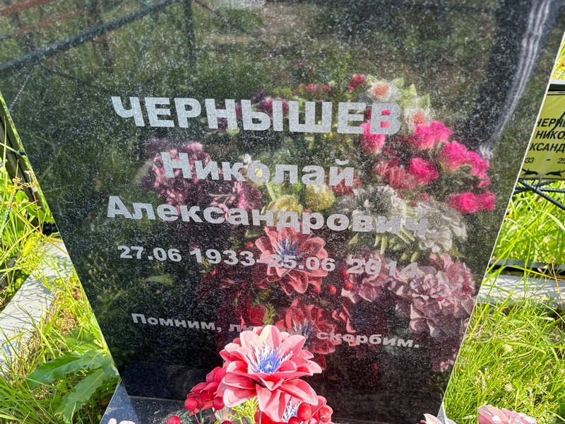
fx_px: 424
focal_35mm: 26
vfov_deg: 53.1
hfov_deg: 67.3
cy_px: 212
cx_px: 282
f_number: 1.6
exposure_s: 1/397
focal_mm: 5.96
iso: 50
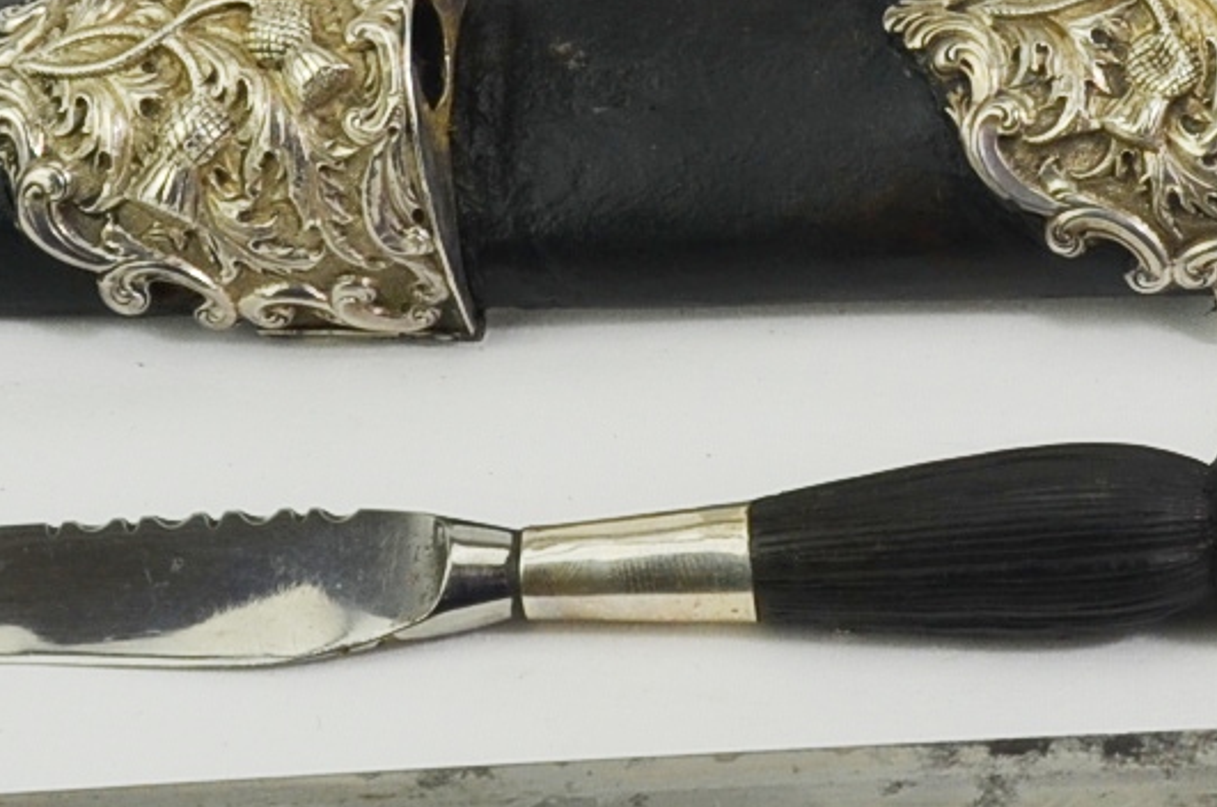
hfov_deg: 12.2
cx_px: 1206
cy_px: 312
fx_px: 5635
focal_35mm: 167
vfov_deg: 8.2
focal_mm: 24
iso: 200
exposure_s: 1/160
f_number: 6.3
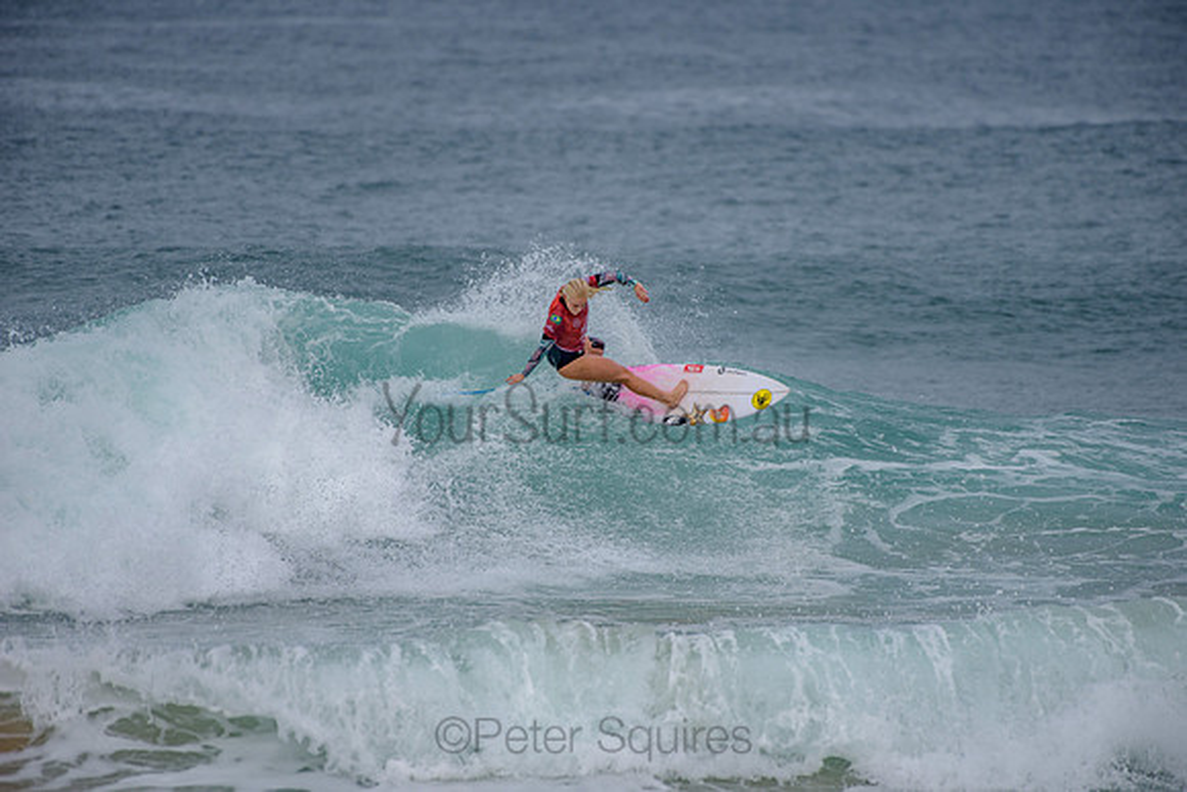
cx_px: 594
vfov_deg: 2.8
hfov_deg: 4.1
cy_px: 396
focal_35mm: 500
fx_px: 16489
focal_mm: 500
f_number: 5.6
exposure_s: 1/2000
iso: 180
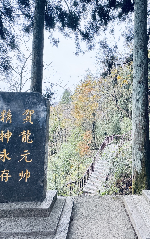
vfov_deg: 85.1
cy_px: 119
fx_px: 131
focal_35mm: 20
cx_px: 101
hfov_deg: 58.2
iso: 200
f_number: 2.2
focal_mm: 2.22
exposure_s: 1/99
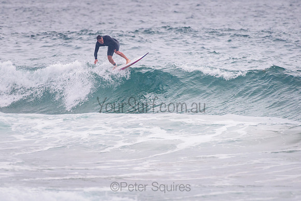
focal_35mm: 613
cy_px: 81
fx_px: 5126
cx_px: 117
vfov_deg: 2.2
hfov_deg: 3.4
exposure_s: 1/2000
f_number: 5.6
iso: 900
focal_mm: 500
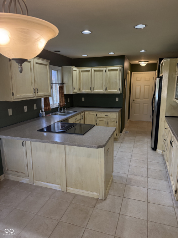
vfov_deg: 71.6
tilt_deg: -11.2
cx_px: 89
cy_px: 119
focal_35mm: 24
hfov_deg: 56.8
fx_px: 165
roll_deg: -0.2
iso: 200
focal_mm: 6.76
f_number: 1.78
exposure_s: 1/162
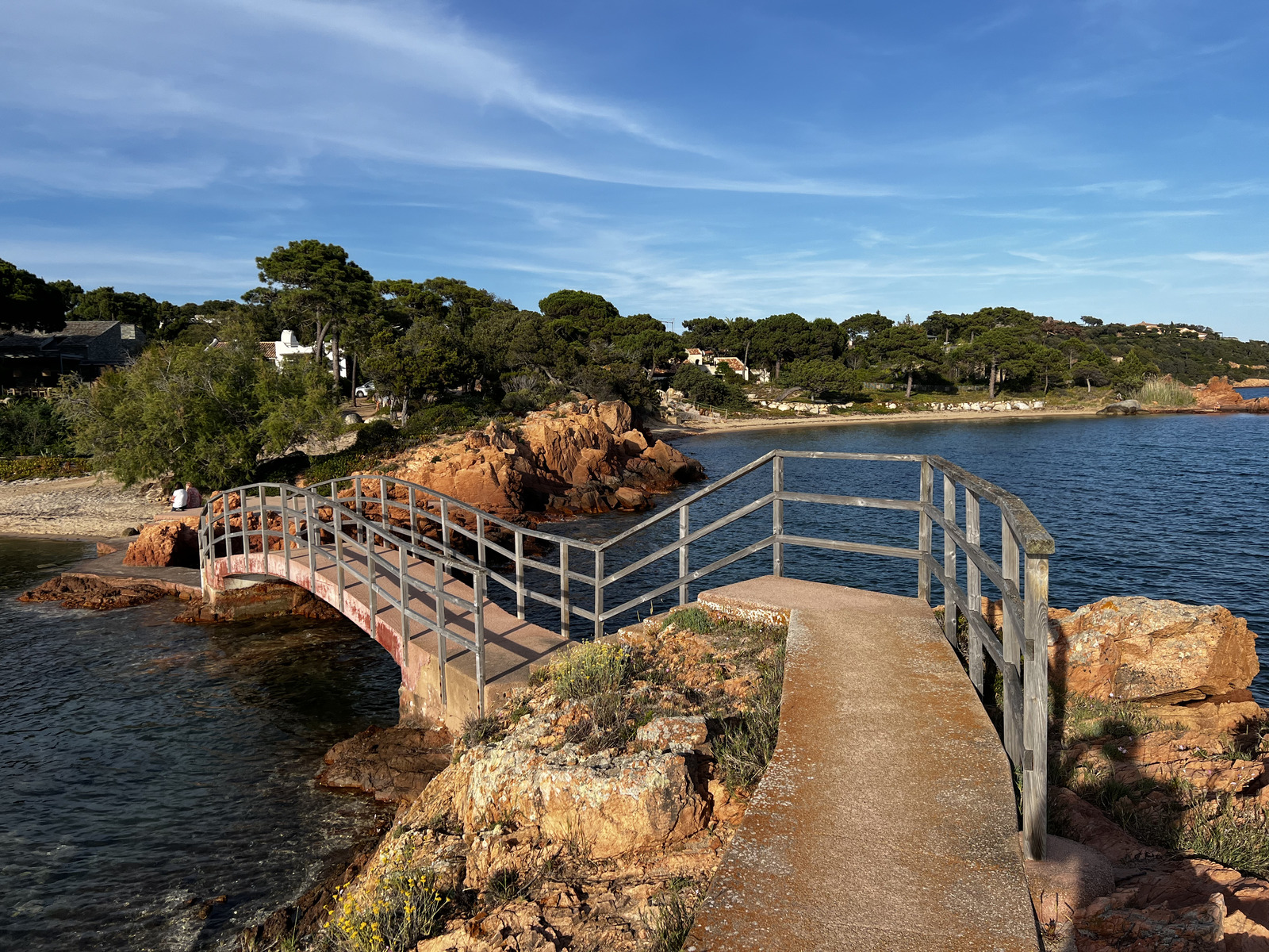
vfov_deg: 53.1
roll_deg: +1.5
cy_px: 476
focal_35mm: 26
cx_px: 634
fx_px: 953
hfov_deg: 67.3
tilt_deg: -5.1
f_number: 1.5
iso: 50
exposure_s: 1/3460
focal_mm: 5.7
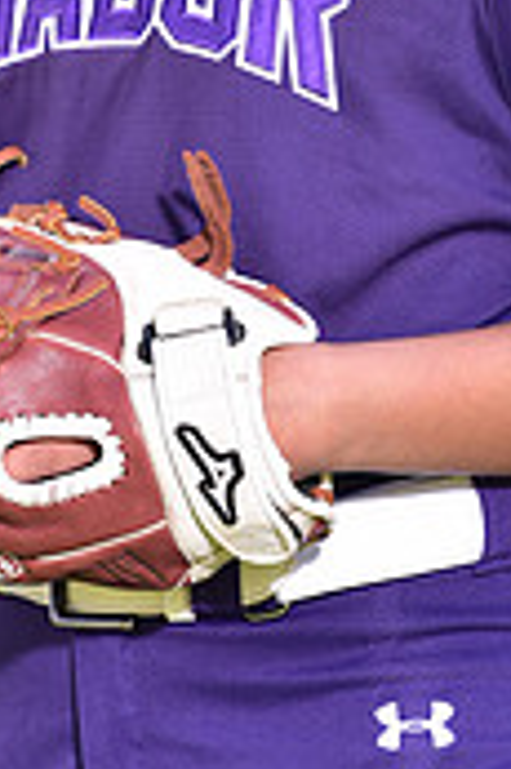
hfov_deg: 2.2
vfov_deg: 3.2
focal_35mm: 637
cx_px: 233
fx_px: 13589
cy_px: -244
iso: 100
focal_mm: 190
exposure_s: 1/250
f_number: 4.5
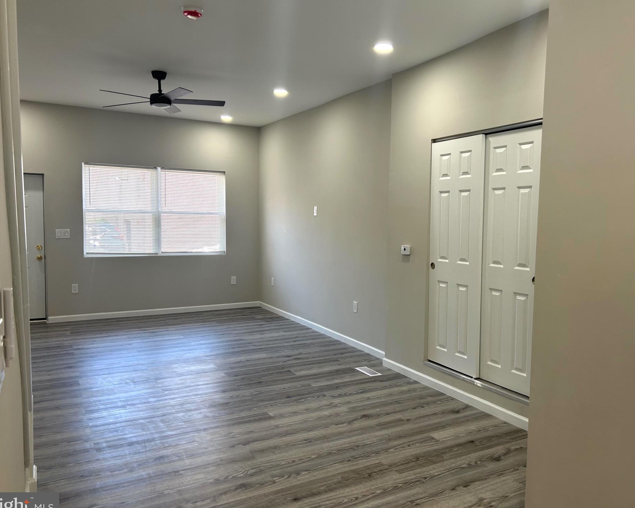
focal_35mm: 28
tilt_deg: -3.7
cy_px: 258
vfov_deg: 51.5
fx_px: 526
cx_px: 324
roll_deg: -0.7
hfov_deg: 62.2
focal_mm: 5.7
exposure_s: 1/130
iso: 64
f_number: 1.5
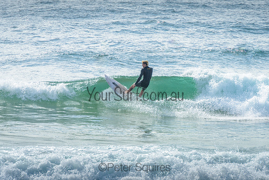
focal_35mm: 490
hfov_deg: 4.2
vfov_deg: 2.8
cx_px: 148
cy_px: 79
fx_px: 3665
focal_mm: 400
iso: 200
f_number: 8
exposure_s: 1/1600
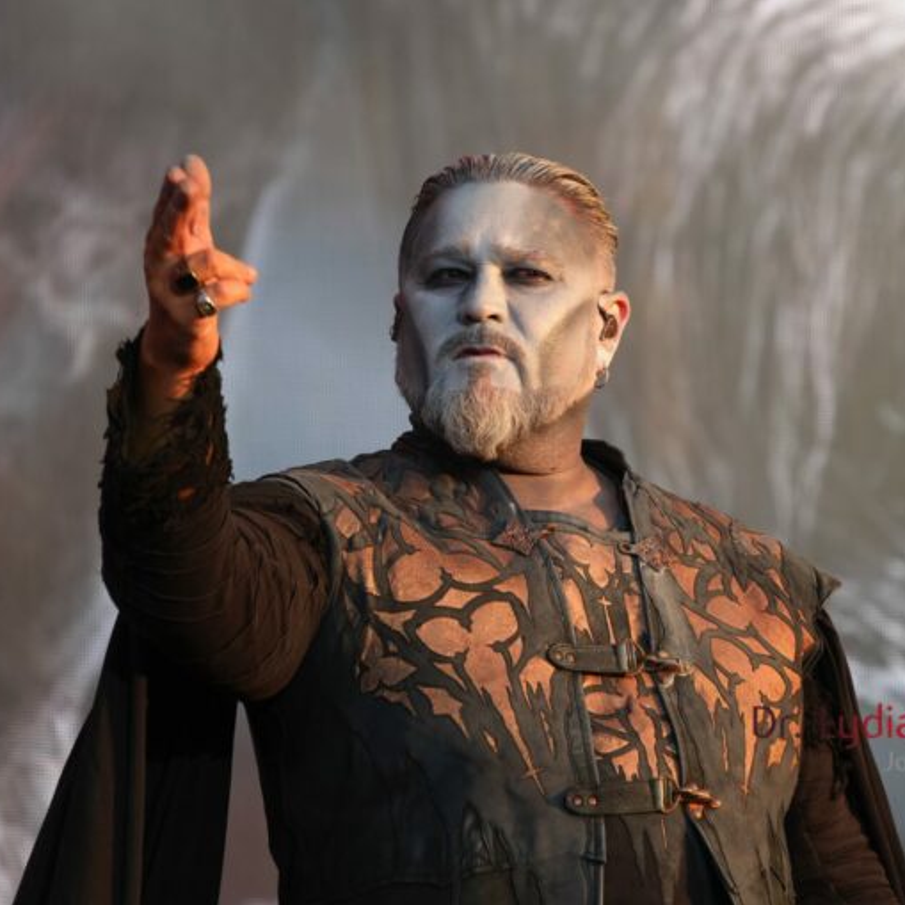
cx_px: 605
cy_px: 453
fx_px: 9721
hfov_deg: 5.3
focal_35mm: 329
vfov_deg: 5.3
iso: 640
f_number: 6.3
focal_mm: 171
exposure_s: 1/320
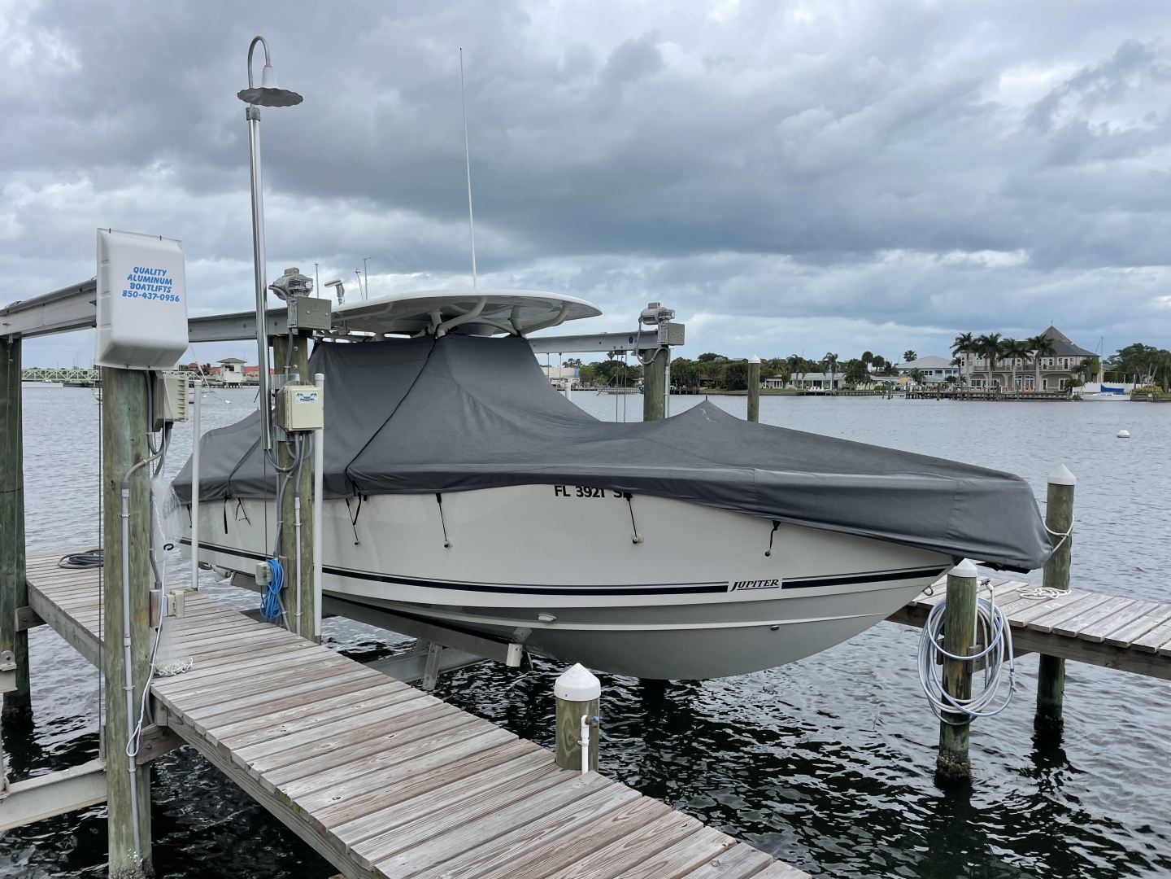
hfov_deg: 67.3
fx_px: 880
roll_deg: +0.0
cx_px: 586
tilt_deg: -3.8
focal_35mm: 26
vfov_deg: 53.1
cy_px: 440
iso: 32
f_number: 1.6
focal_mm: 4.2
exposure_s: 1/3125
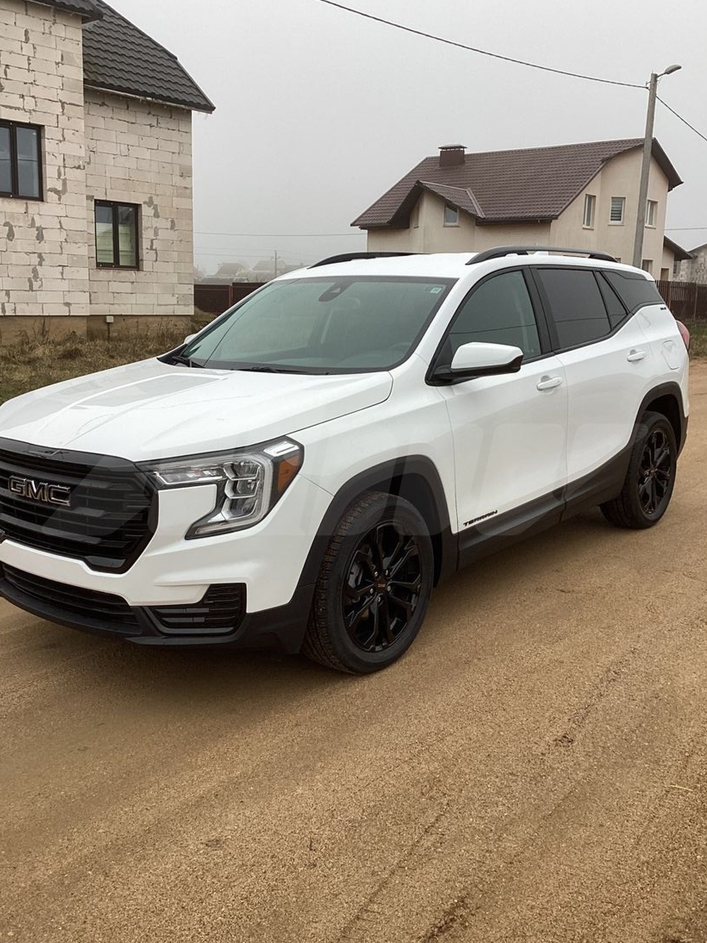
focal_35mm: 34
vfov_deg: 54.0
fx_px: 926
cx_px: 345
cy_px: 465
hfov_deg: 41.8
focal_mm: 3.3
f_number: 2.4
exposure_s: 1/151
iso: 25
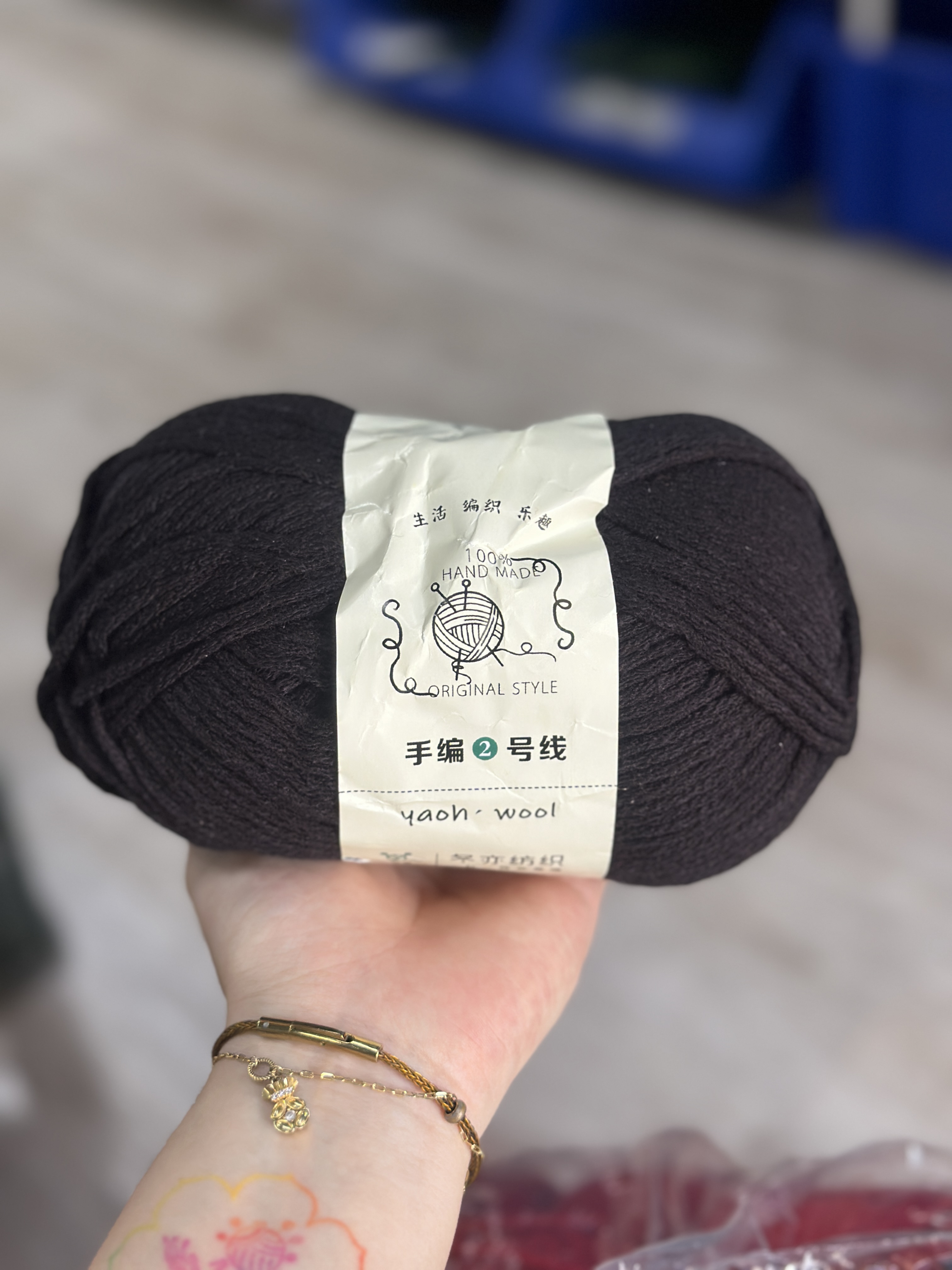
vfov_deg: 39.7
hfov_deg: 30.3
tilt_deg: -35.8
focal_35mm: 48
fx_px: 1760
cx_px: 476
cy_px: 635
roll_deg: +7.1
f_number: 1.78
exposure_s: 1/74
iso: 125
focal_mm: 6.86
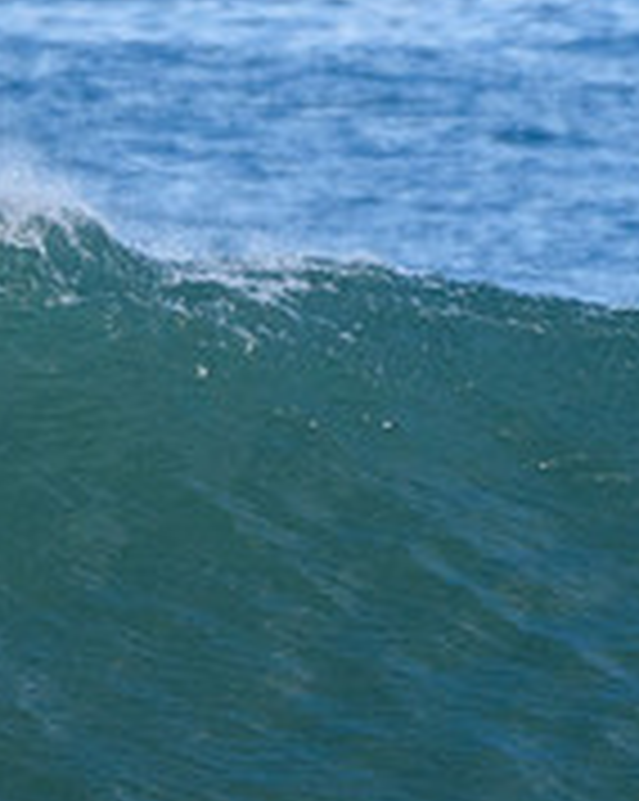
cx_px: 81
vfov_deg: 0.8
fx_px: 60859
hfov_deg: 0.6
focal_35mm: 2570
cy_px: 776
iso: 560
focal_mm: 410
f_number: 5.6
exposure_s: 1/2000
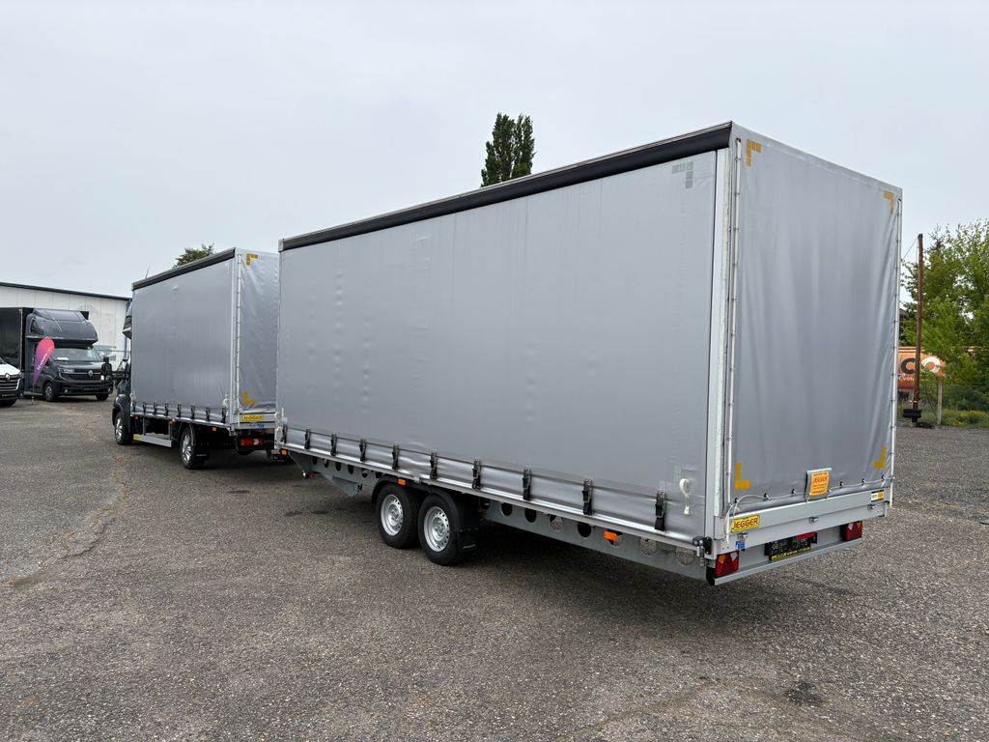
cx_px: 494
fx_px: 743
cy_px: 371
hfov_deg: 67.3
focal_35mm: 26
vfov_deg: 53.1
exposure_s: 1/3279
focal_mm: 5.96
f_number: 1.6
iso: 50
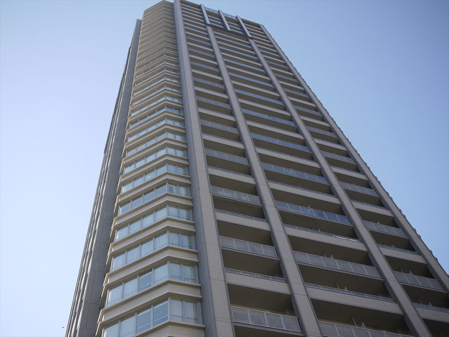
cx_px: 224
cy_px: 168
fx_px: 519
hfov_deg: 46.8
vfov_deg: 36.0
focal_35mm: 40
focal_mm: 20
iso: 100
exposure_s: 1/1600
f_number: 2.5
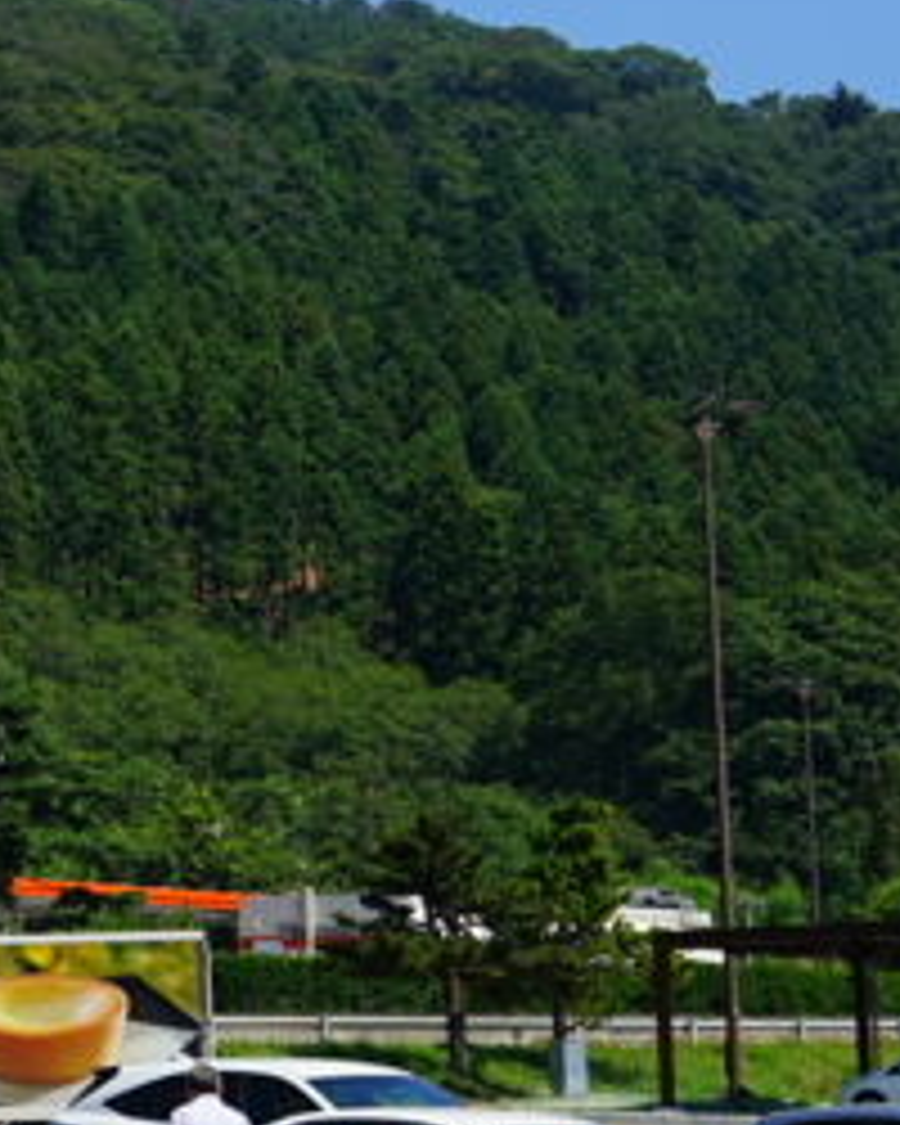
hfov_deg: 11.3
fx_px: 4195
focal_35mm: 126
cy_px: 412
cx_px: -742
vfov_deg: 15.3
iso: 100
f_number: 11
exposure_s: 1/160
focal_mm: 28
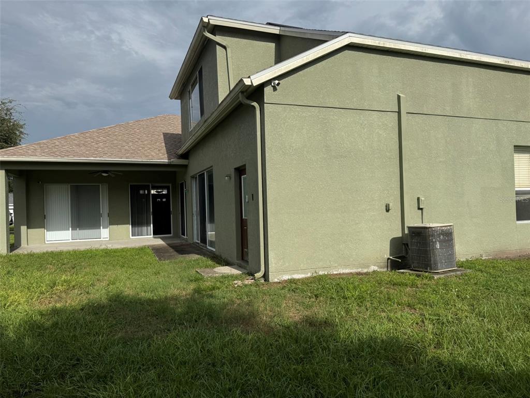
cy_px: 199
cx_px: 265
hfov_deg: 71.6
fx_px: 367
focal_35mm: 24
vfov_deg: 56.8
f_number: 1.78
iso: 80
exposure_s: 1/9009
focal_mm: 6.76
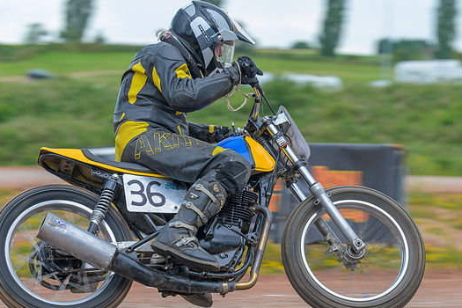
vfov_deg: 7.4
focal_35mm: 185
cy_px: 173
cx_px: 226
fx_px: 2374
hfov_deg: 11.1
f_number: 4
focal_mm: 105
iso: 110
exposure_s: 1/250
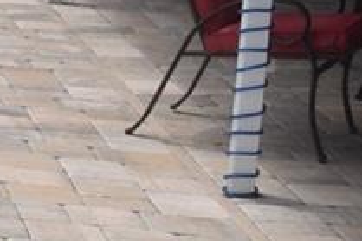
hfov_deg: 9.8
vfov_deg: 7.5
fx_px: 1843
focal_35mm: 183
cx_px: -513
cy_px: 87
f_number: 7.1
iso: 100
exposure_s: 1/200
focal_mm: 25
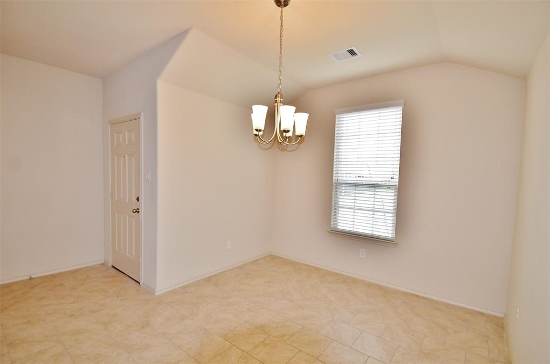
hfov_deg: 95.1
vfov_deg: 71.8
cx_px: 275
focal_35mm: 16
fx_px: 252
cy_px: 182
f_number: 3.5
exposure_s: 1/60
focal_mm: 11
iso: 250
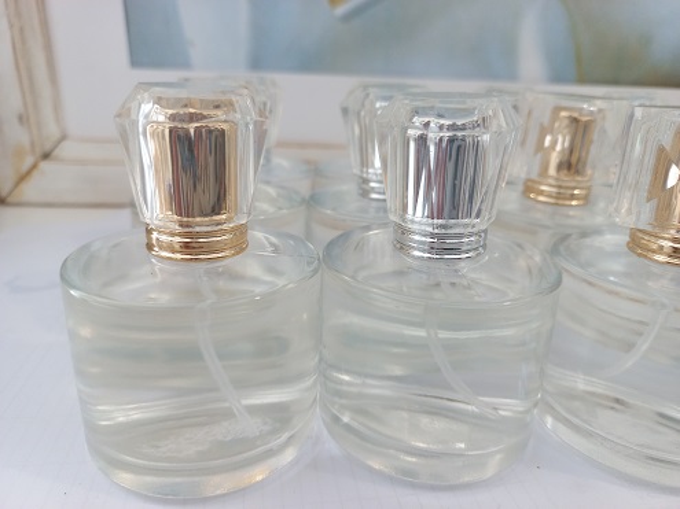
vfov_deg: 54.9
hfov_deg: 69.4
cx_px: 340
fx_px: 491
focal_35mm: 25
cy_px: 254
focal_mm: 4.6
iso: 174
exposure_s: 1/50
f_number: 1.8
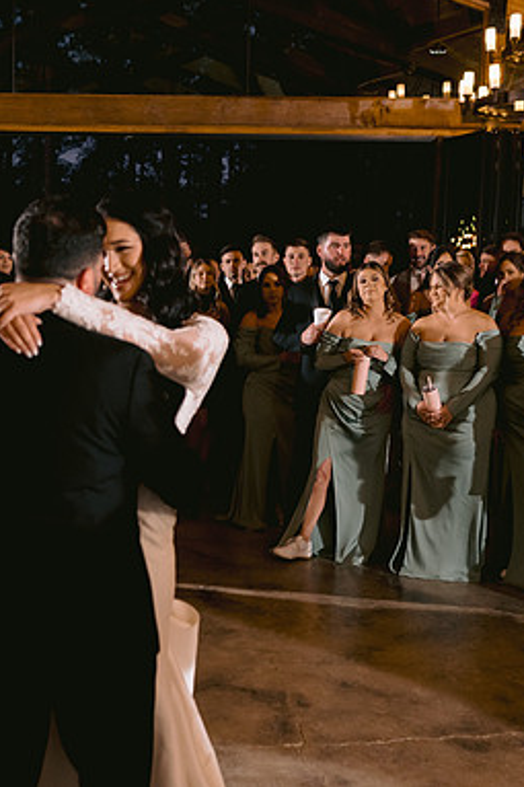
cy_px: 391
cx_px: 115
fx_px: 1158
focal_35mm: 53
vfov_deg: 37.5
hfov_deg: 25.1
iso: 1600
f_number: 3.2
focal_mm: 35
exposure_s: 1/125
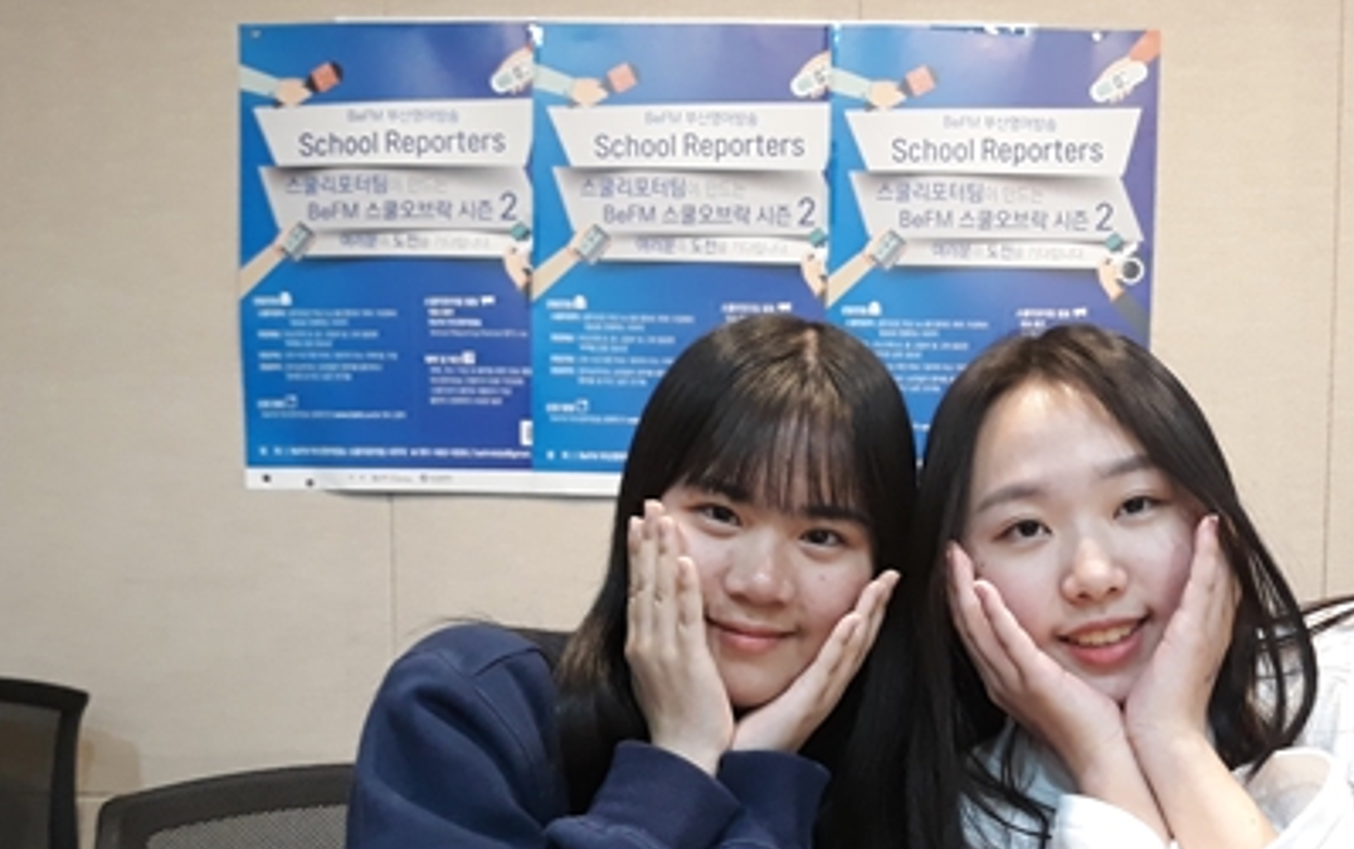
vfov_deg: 29.5
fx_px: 1588
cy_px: 632
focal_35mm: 43
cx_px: 892
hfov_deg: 45.5
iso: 200
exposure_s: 1/40
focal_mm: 3.71
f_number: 1.7
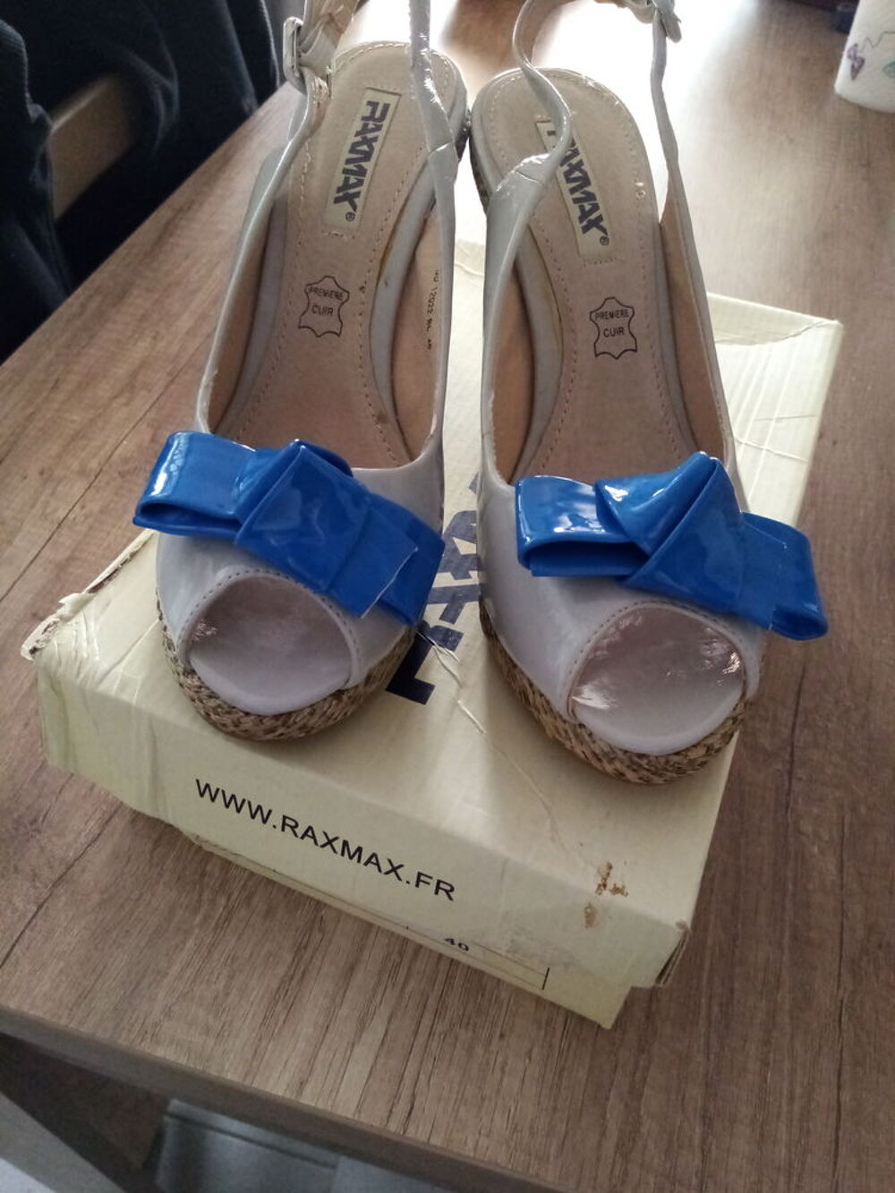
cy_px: 596
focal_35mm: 26
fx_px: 896
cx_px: 448
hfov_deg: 53.1
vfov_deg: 67.3
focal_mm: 3.62
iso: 613
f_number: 1.8
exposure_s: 1/25
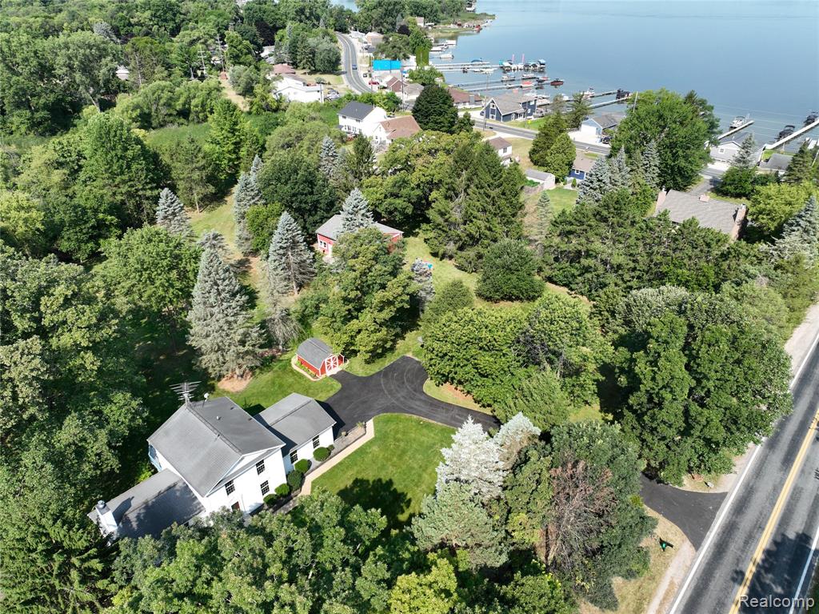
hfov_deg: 71.6
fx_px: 568
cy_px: 307
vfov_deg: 56.8
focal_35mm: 24
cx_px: 410
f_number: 2.8
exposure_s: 1/1000
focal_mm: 12.29
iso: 100
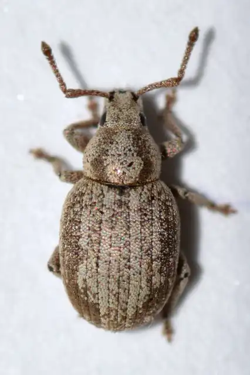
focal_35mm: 150
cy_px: 188
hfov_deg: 9.1
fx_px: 1564
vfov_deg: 13.7
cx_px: 125
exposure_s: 1/200
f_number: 20
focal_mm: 100
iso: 100
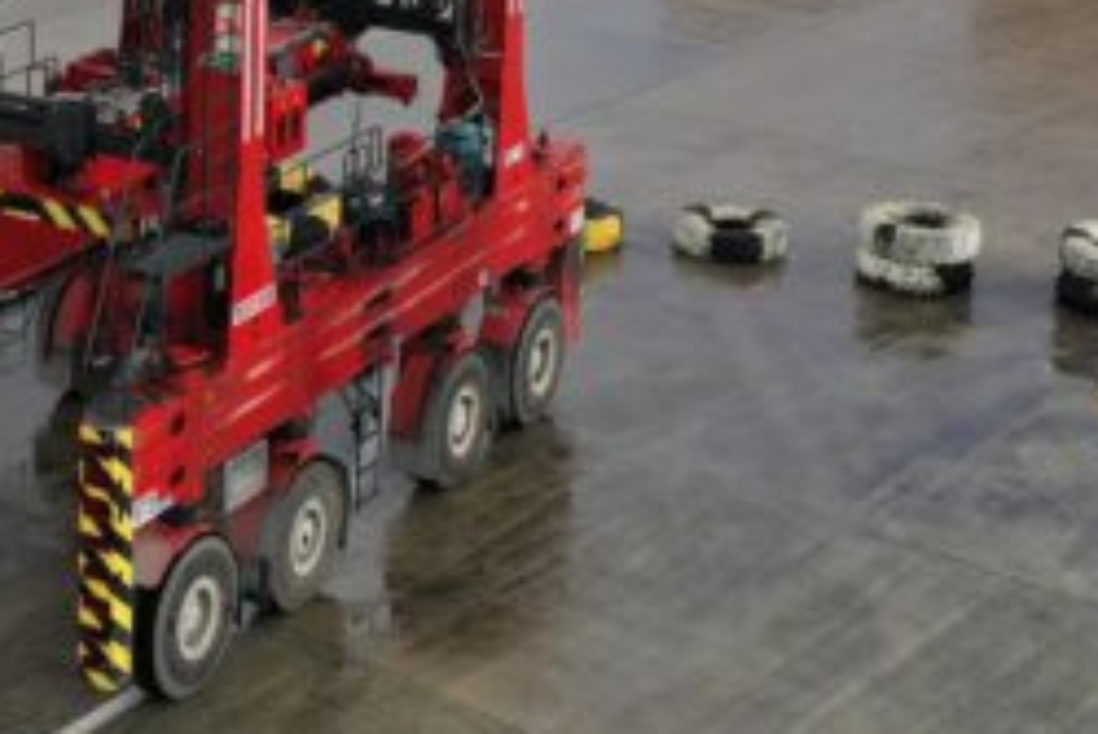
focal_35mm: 86
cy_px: -97
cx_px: -79
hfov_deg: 22.4
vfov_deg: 15.4
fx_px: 2624
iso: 100
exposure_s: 1/60
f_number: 4.5
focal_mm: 10.26
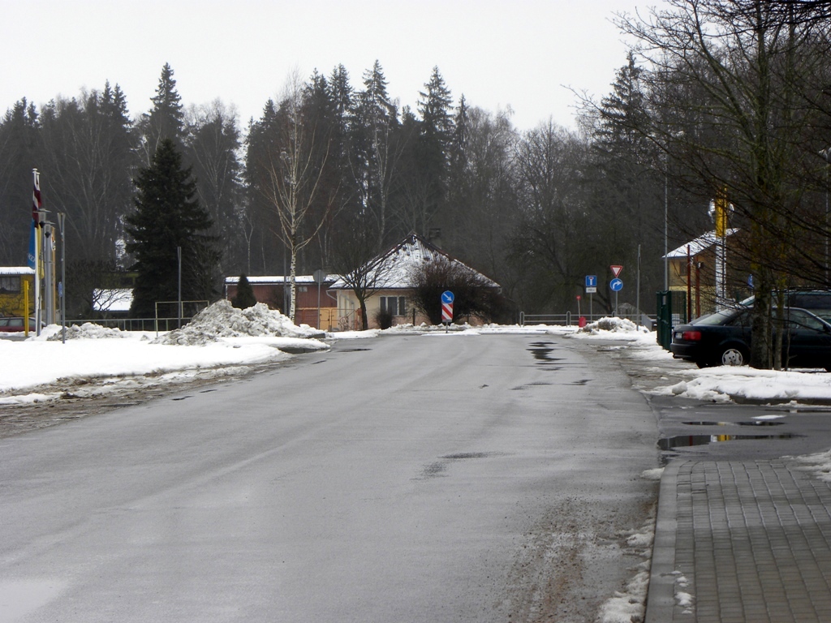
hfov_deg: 15.3
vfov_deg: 11.5
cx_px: 416
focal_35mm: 129
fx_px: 3097
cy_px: 312
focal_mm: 23
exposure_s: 1/210
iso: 64
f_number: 5
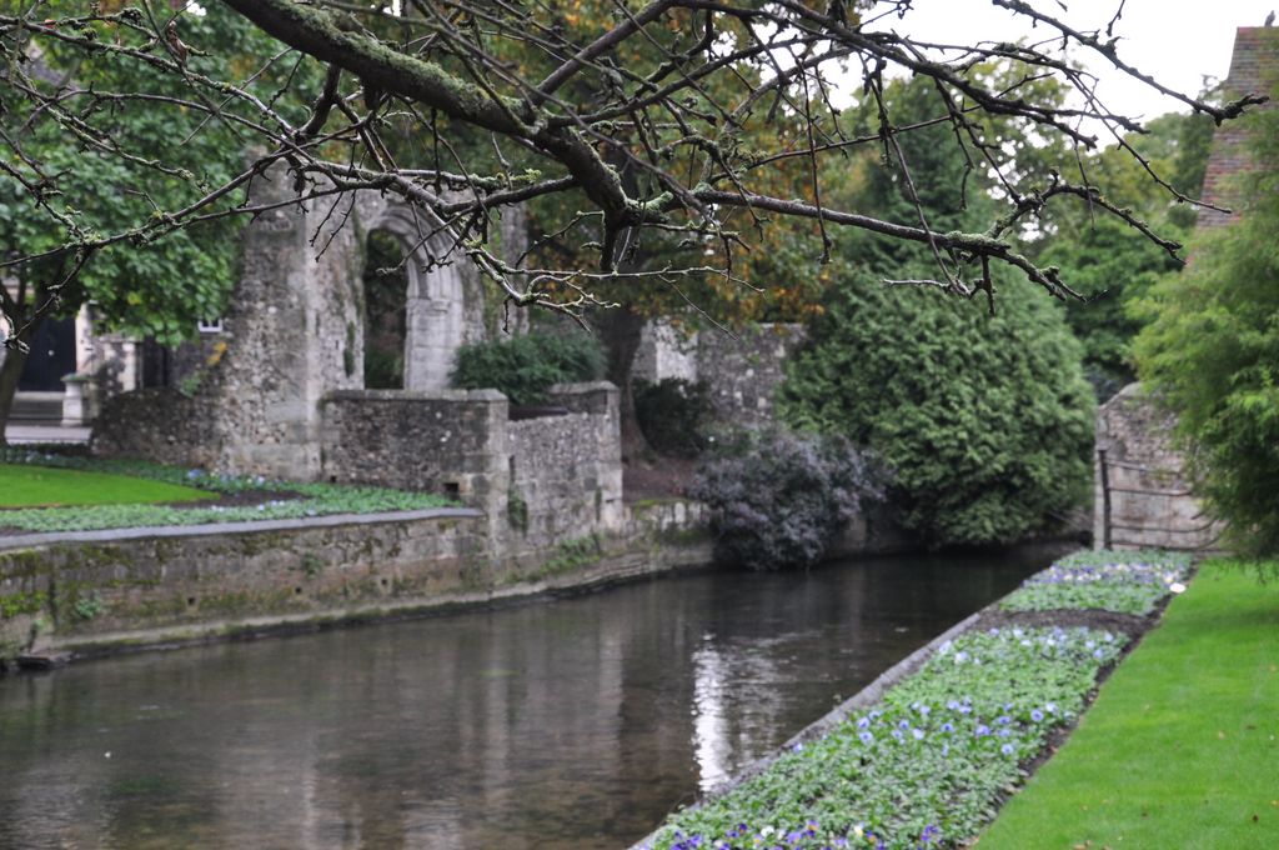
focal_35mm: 78
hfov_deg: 26.0
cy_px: 425
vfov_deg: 17.4
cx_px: 640
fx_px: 2768
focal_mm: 52
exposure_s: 1/40
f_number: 7.1
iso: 400
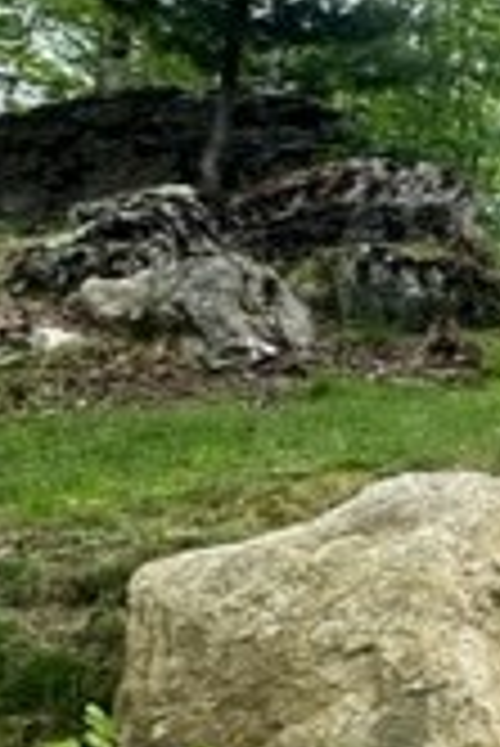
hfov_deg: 17.9
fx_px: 1164
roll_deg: -0.8
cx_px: 964
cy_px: 270
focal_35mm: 56
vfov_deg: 35.4
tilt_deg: +6.9
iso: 40
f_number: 2.2
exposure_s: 1/606
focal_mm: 2.22
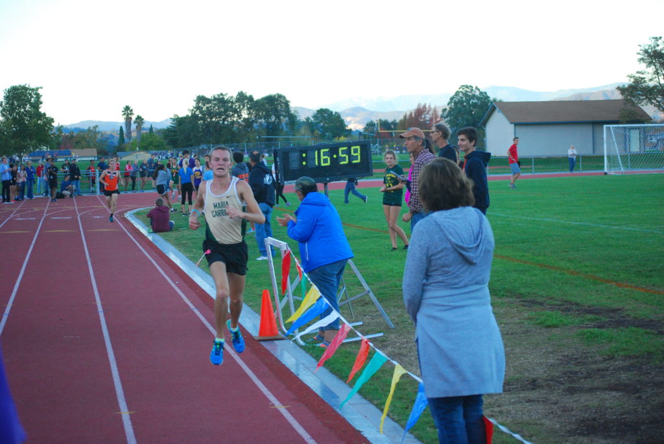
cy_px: 222
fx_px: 1523
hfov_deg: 24.6
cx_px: 332
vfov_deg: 16.6
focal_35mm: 82
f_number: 4.5
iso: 1000
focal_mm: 55
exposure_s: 1/400
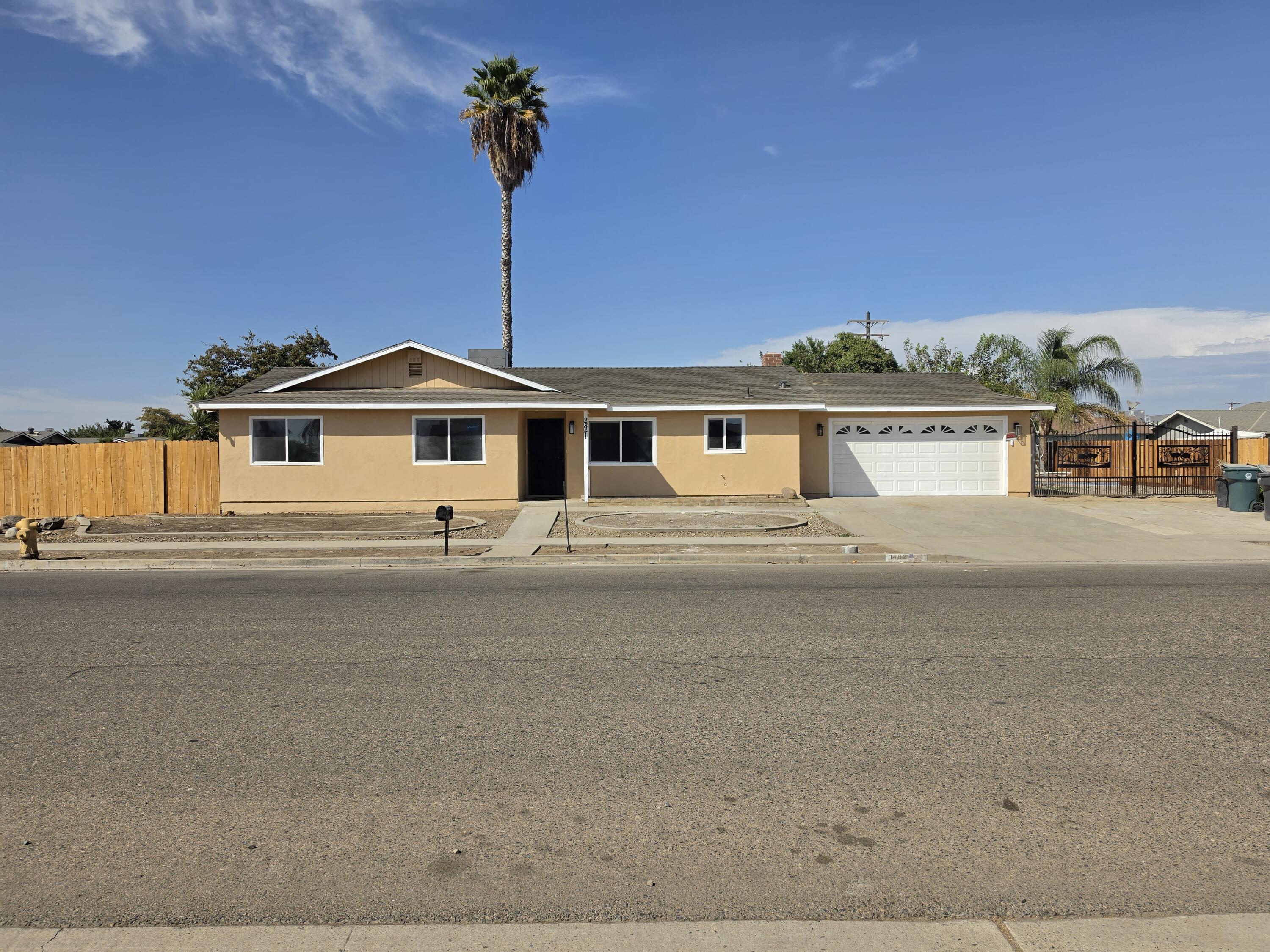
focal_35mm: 23
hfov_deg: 73.9
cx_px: 635
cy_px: 476
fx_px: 844
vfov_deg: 58.9
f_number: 1.4
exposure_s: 1/7939
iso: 50
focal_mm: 6.5
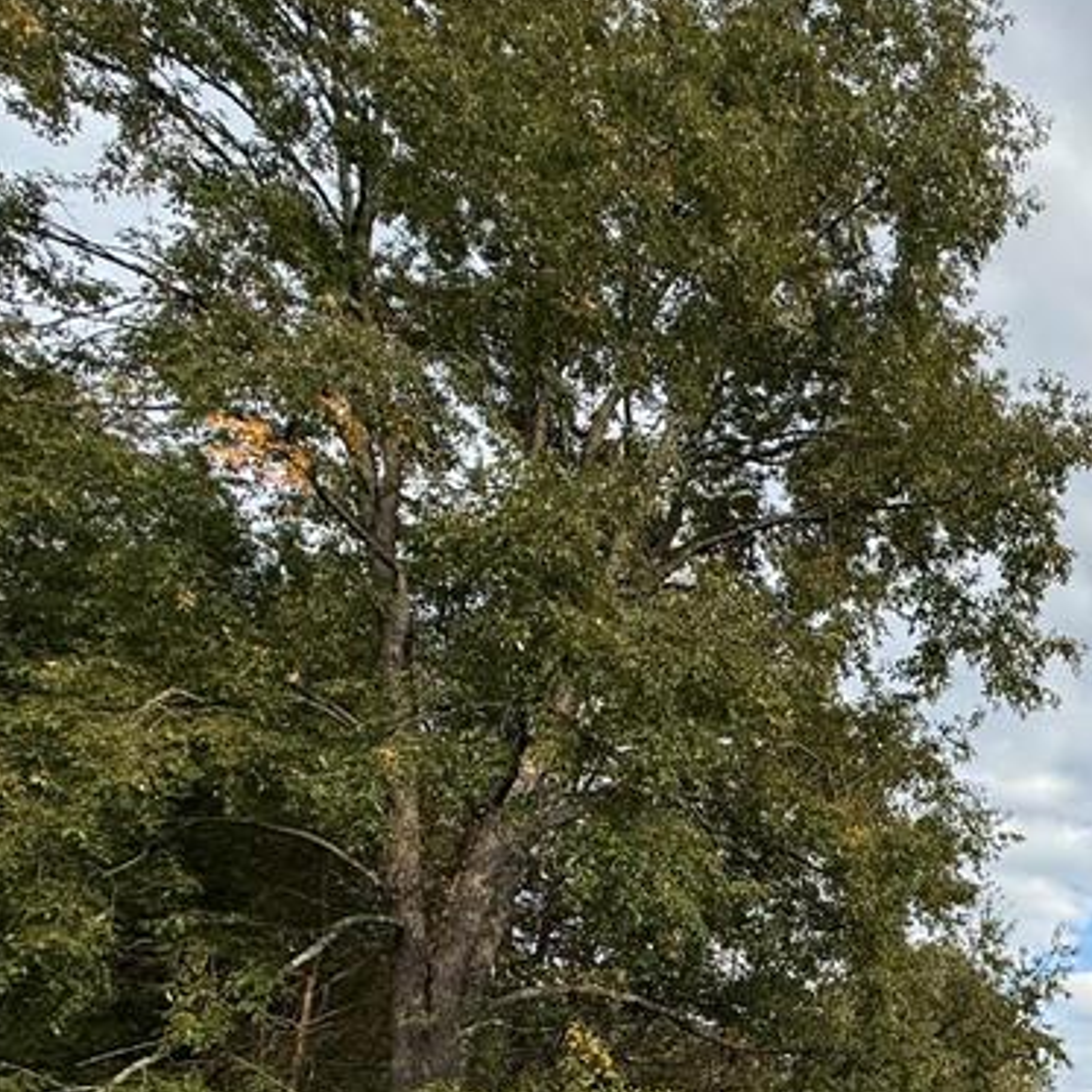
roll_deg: -2.3
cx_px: 1285
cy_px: 1013
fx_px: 1213
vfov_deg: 43.6
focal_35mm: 34
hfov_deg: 37.6
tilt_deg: +15.4
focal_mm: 2.22
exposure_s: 1/1167
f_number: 2.2
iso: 50
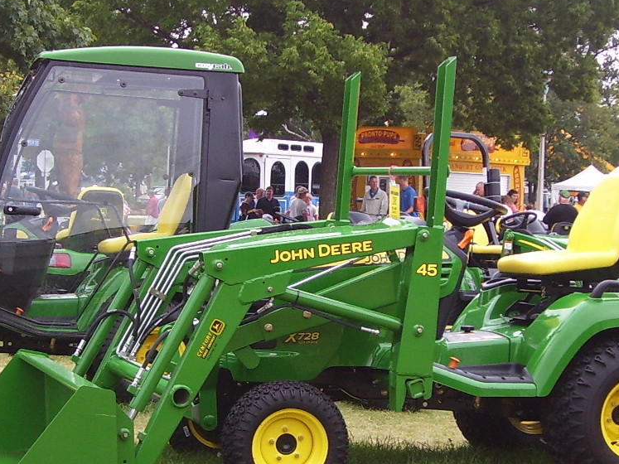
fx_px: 965
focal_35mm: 54
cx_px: 316
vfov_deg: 27.0
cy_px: 246
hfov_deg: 35.5
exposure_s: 1/250
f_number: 3
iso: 80
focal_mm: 7
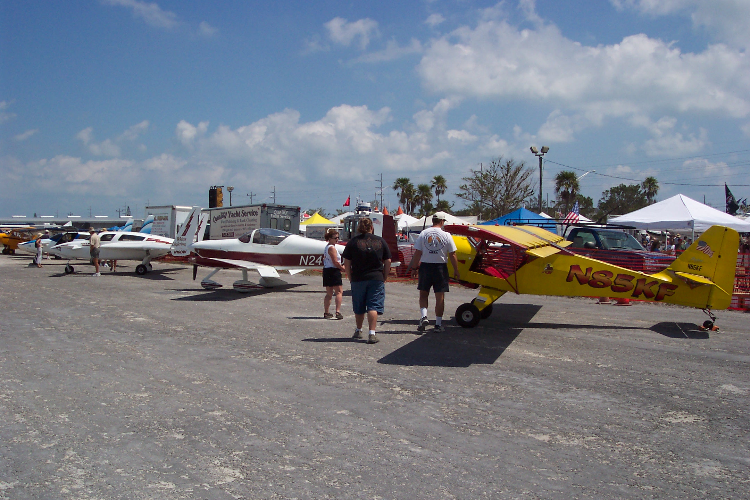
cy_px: 250
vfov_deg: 35.1
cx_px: 375
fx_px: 792
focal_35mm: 38
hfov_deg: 50.7
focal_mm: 8
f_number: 4.8
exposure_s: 1/1000
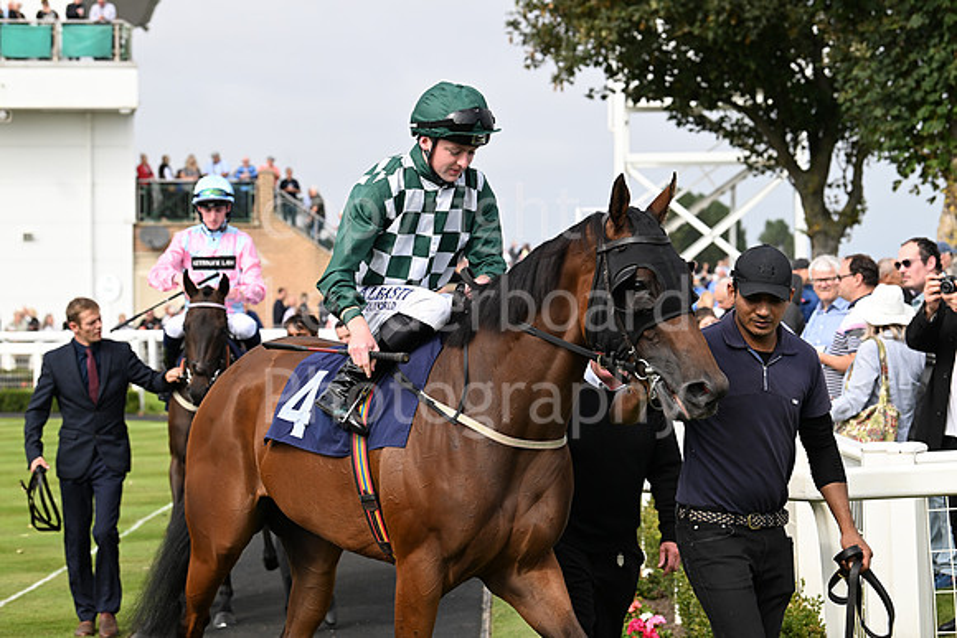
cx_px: 478
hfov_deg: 22.1
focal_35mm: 92
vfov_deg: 14.9
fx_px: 2446
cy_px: 319
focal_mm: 92
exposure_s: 1/1600
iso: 500
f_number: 5.6
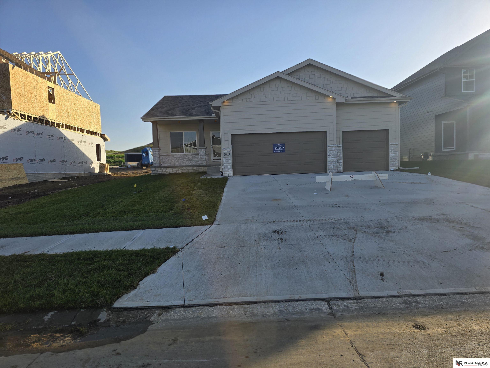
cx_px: 245
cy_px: 184
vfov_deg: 58.9
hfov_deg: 73.9
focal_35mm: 23
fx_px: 326
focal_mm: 6.3
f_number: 1.7
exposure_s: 1/2000
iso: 40
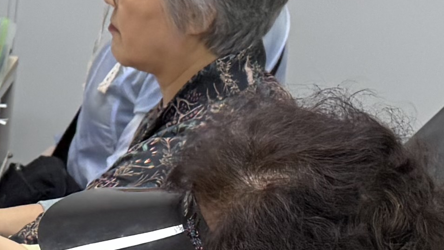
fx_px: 1837
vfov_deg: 7.6
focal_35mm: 156
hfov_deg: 12.1
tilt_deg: -25.7
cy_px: 430
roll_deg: +3.9
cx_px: -463
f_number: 1.78
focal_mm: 6.76
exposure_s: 1/120
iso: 160
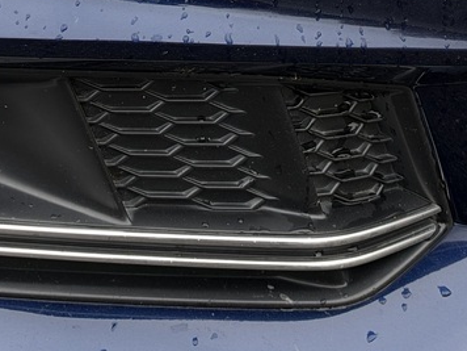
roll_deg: +2.2
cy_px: -275
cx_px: 281
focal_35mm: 97
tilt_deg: -14.3
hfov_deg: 20.2
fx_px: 1309
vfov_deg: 13.7
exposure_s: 1/142
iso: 50
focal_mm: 6.93
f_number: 1.8
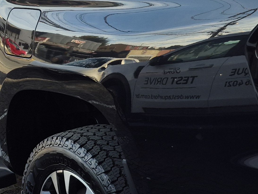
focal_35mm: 84
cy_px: 74
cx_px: 189
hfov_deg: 23.1
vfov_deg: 17.5
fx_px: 626
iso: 25
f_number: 1.8
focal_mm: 5.4
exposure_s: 1/536
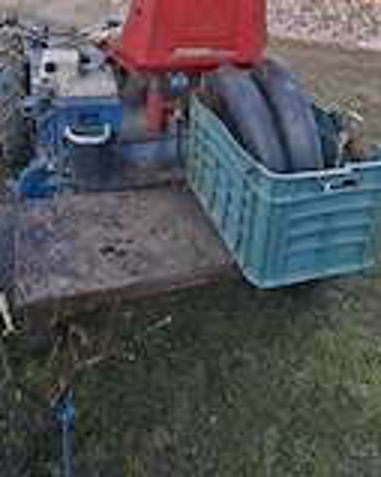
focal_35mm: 32
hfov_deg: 45.8
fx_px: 451
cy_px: 120
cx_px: 189
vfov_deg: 53.2
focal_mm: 1.74
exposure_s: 1/100
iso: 40
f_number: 2.2
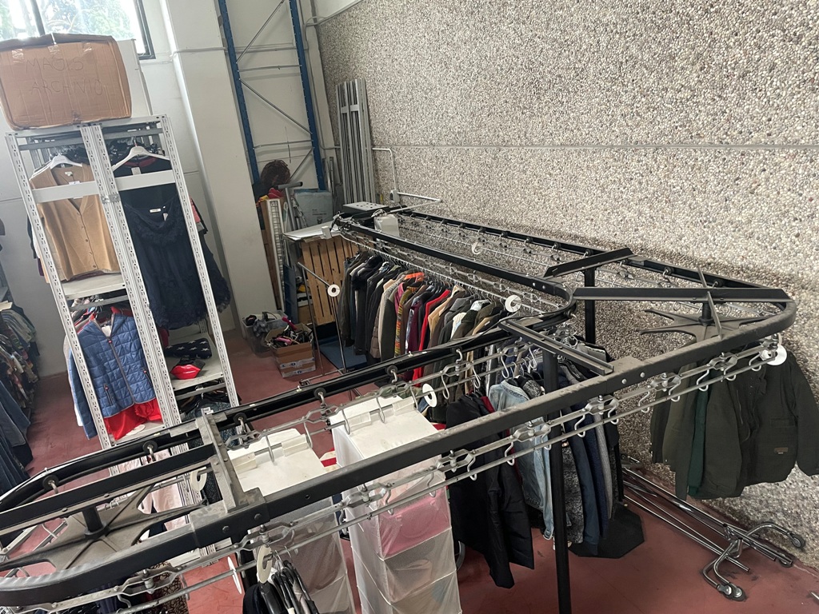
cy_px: 307
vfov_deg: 53.1
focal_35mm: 26
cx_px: 410
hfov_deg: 67.3
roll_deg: +7.6
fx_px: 615
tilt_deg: -18.2
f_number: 1.6
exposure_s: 1/50
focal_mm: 4.2
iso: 400
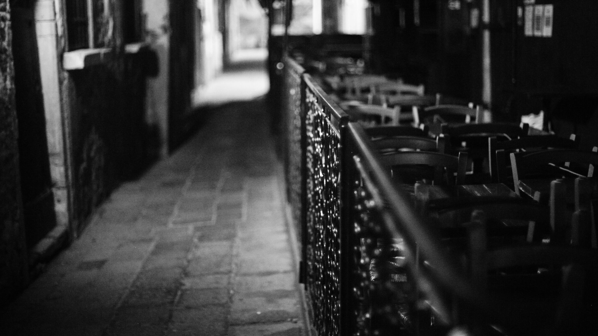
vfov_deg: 22.6
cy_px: 142
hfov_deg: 39.2
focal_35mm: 53
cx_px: 301
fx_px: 840
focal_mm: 50
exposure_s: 1/60
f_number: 1.4
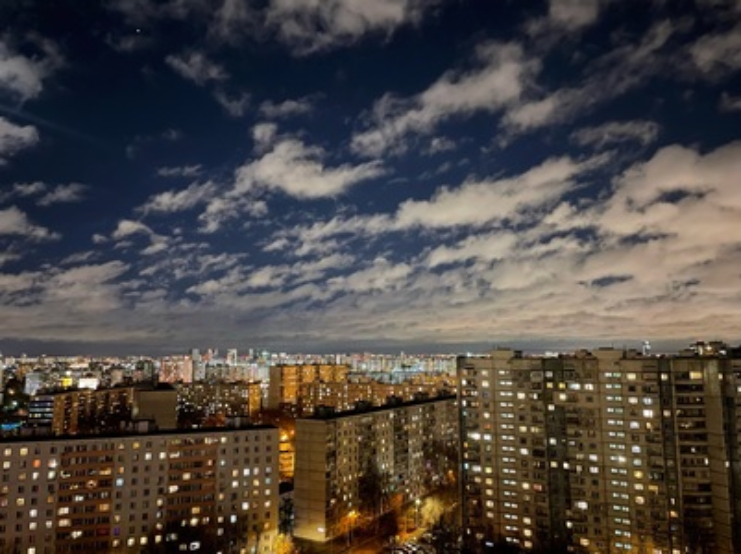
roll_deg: -0.4
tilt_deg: +8.0
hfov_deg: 67.4
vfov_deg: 53.0
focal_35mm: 26
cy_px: 277
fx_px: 556
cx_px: 370
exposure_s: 1/4
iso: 800
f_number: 1.6
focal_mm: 4.2
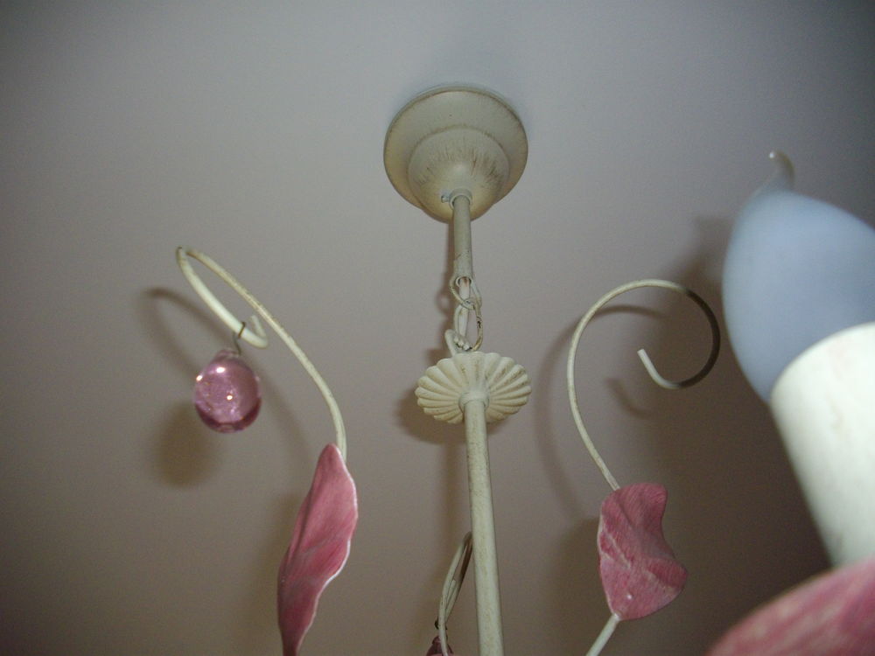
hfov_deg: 50.1
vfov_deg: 38.7
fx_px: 935
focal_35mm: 37
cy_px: 328
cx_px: 438
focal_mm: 6.2
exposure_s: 1/50
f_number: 2.8
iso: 200
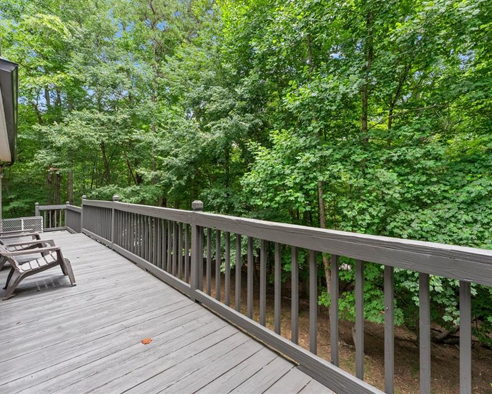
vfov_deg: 80.4
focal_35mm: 16
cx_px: 250
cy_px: 195
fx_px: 233
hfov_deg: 93.1
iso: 800
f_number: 7.1
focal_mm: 14
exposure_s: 1/320
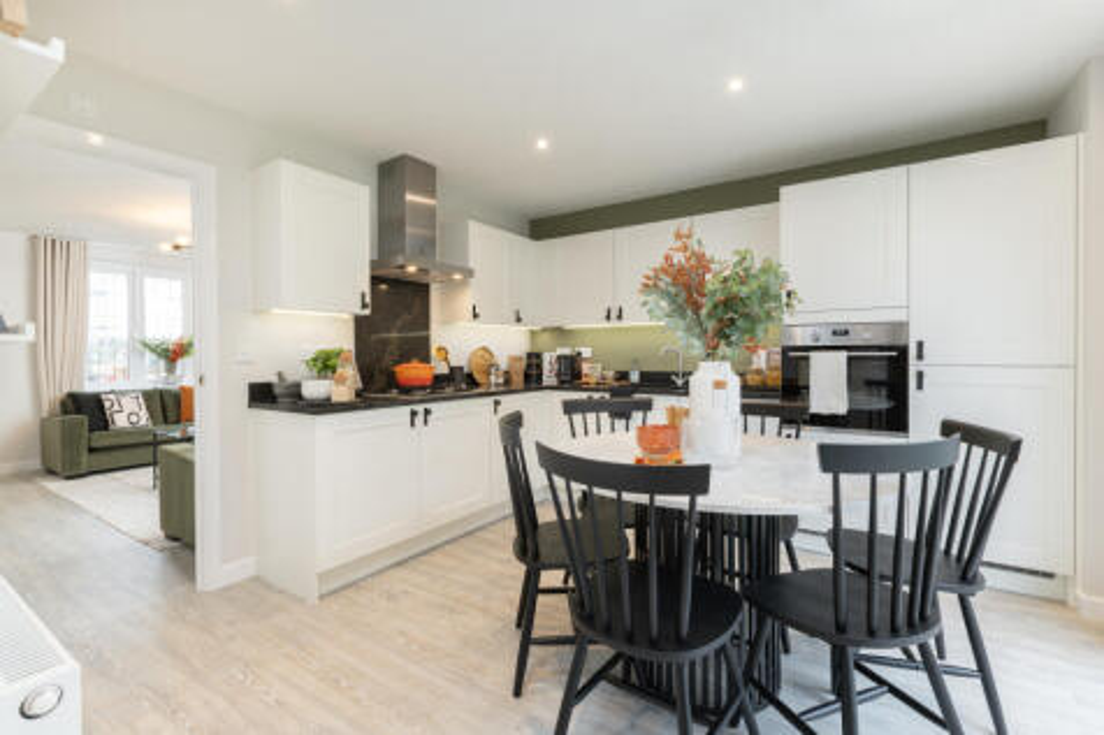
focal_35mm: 16
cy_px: 368
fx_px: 490
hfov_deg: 96.8
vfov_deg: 73.7
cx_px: 552
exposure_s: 1/10
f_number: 8
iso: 200
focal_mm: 16
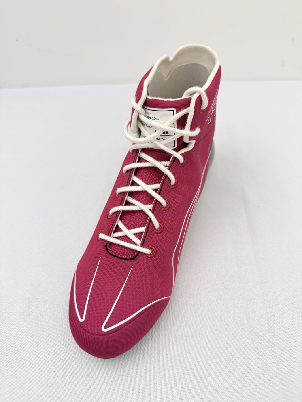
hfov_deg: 56.8
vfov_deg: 71.6
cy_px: 201
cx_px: 151
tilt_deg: -49.5
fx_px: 279
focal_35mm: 24
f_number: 1.78
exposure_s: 1/50
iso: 500
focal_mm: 6.76
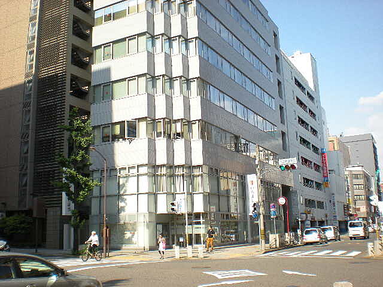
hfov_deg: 49.0
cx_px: 192
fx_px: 420
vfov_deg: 37.7
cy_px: 144
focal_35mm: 38
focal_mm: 6.3
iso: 89
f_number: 4.6
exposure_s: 1/303
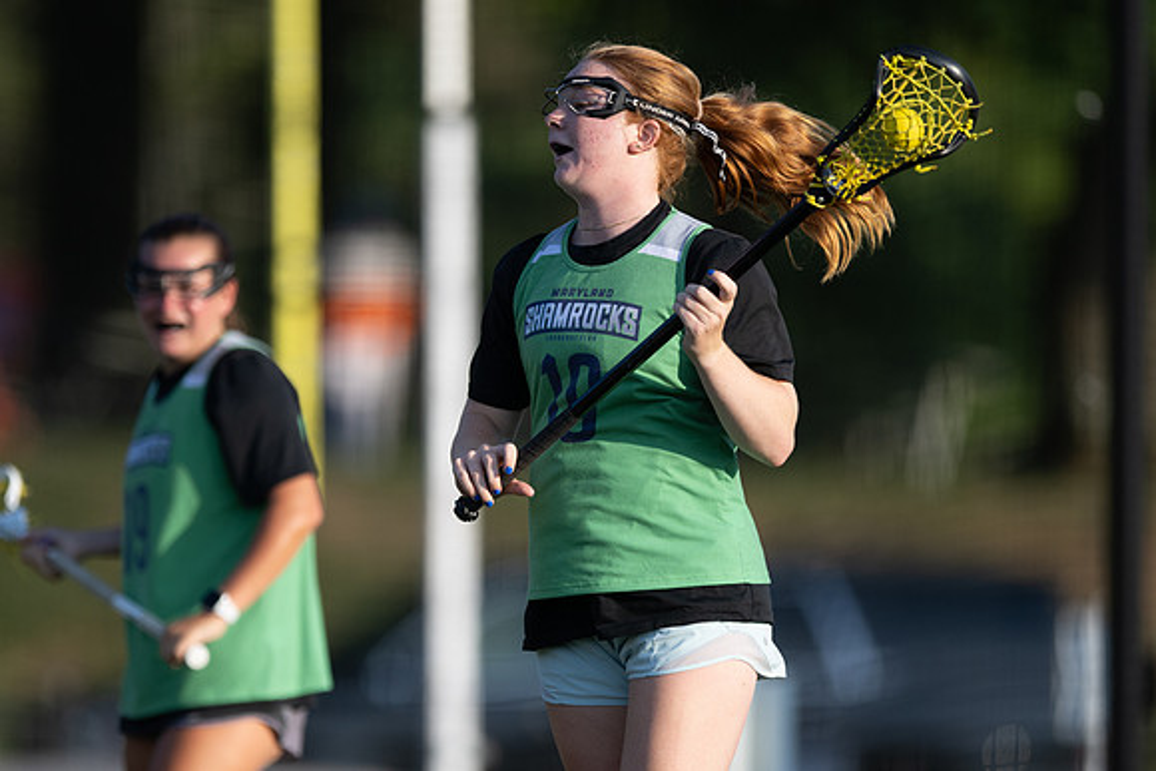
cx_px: 508
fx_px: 20992
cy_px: 475
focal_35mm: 654
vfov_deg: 2.1
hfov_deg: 3.2
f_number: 2.8
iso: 200
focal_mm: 400
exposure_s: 1/2000
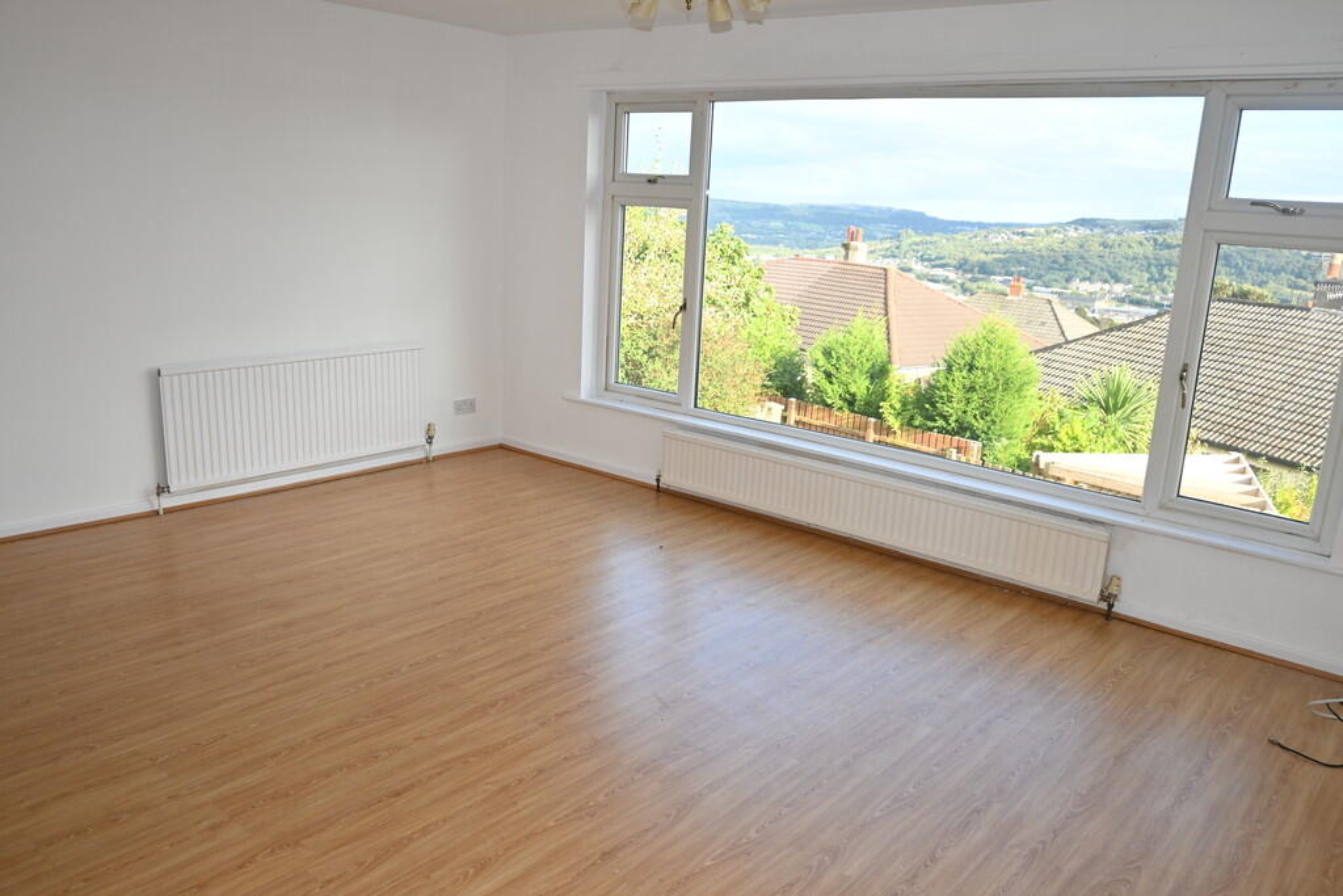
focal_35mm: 29
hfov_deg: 63.2
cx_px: 672
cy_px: 448
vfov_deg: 44.6
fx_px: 1091
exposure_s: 1/125
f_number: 3.8
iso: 100
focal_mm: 19.5
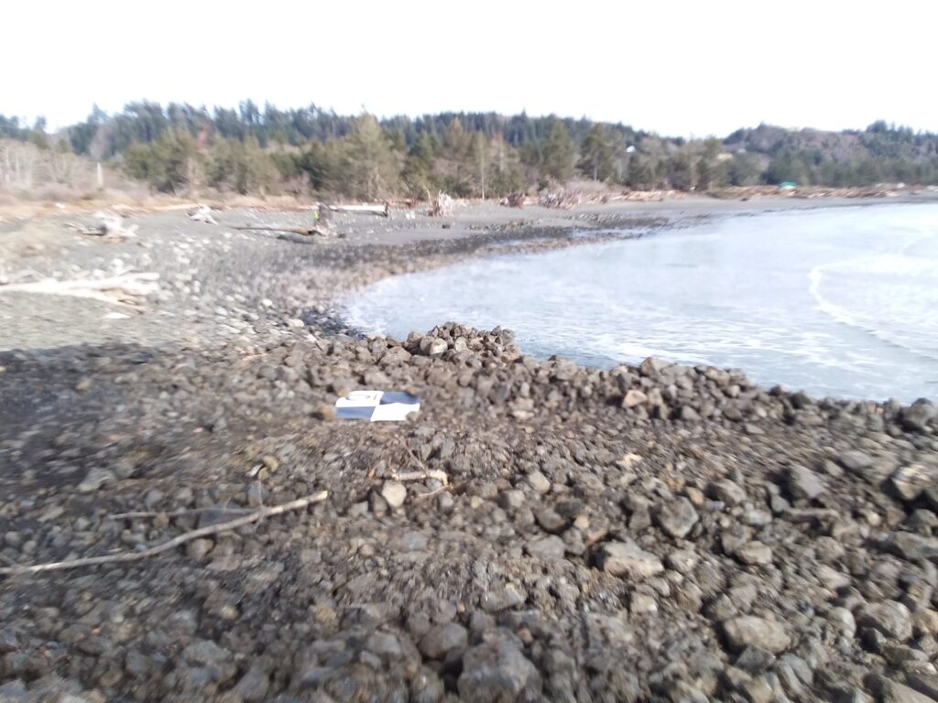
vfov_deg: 51.4
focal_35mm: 27
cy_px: 352
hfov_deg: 65.3
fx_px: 732
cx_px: 469
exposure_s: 1/459
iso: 50
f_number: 1.9
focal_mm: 2.91
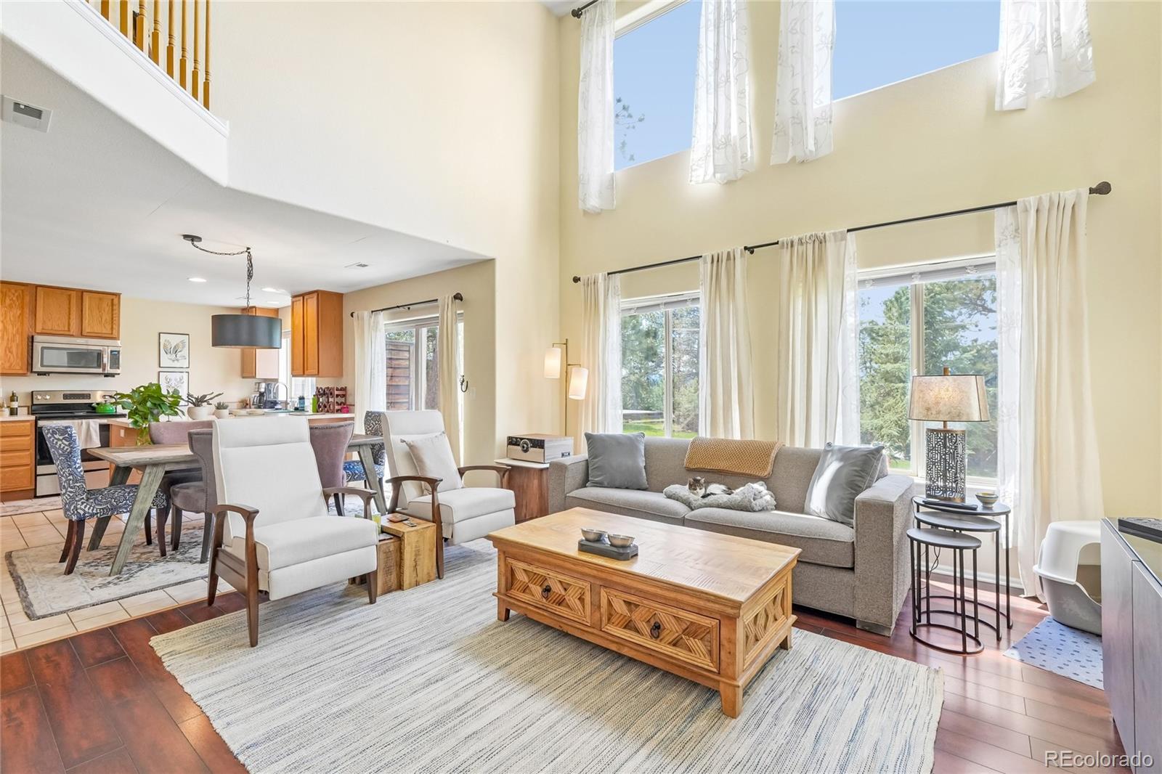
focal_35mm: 15
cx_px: 581
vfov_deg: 77.3
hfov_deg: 100.4
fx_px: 484
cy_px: 387
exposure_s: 1/30
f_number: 8
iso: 800
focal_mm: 10
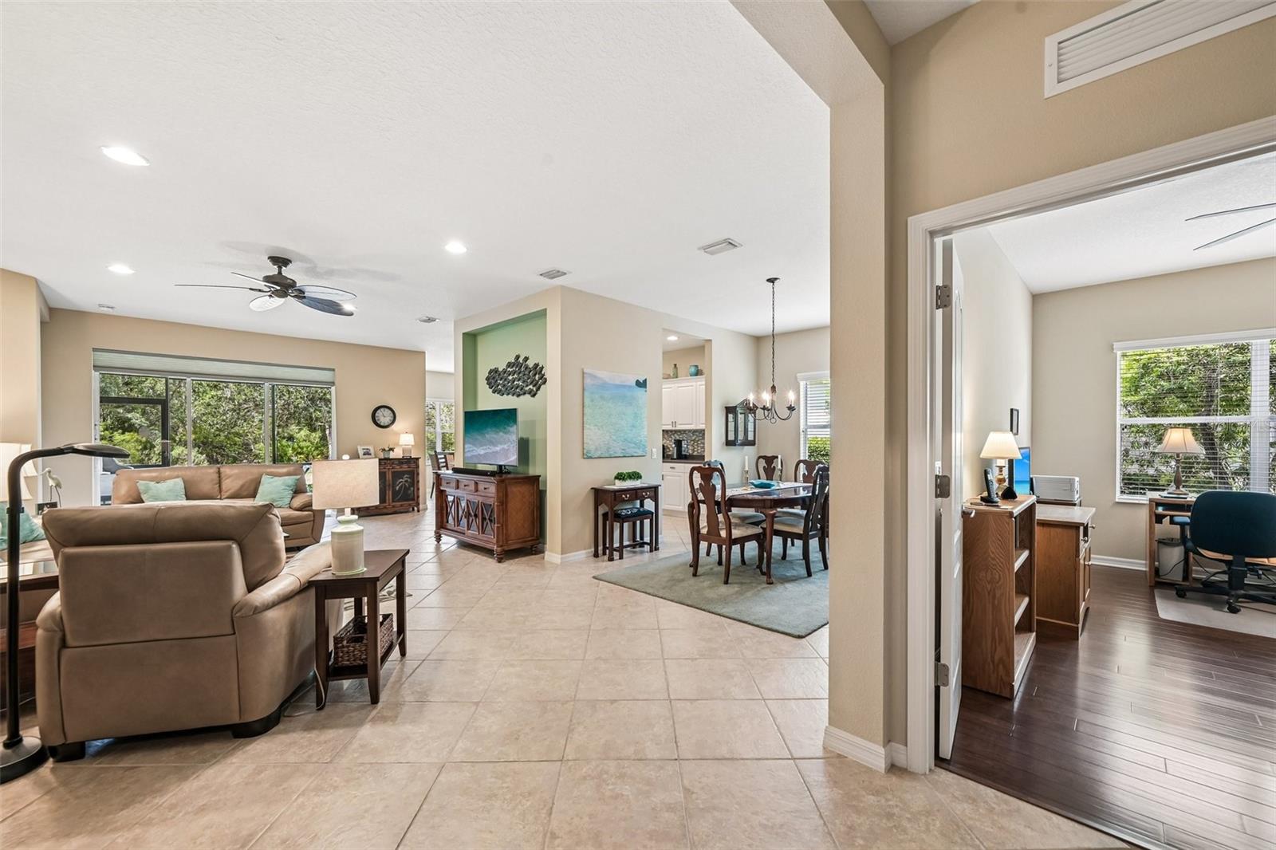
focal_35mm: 14
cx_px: 638
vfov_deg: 81.2
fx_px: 496
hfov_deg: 104.3
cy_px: 425
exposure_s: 1/10
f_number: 8
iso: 400
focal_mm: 14
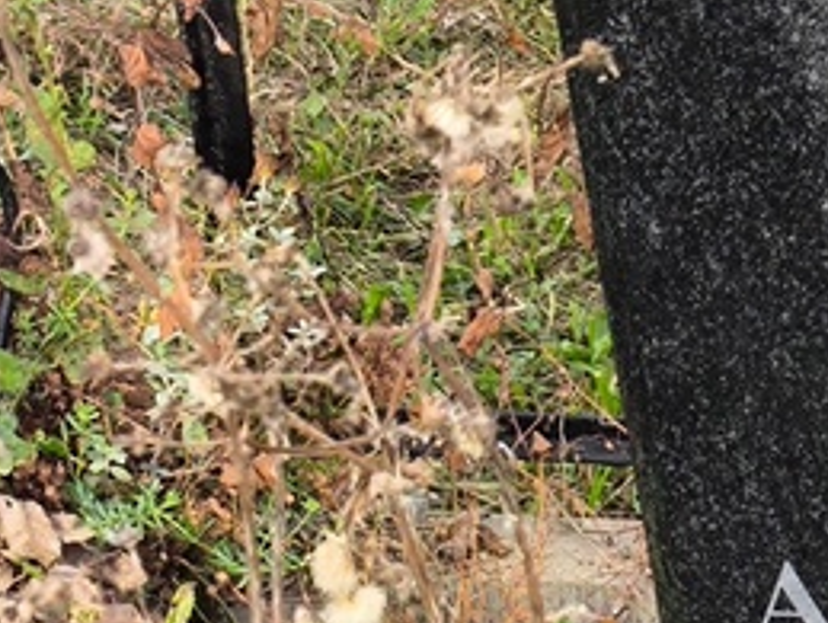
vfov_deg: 9.7
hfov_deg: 12.2
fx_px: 3689
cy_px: 412
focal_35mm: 154
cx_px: 1258
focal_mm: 4.71
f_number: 1.7
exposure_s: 1/120
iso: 50
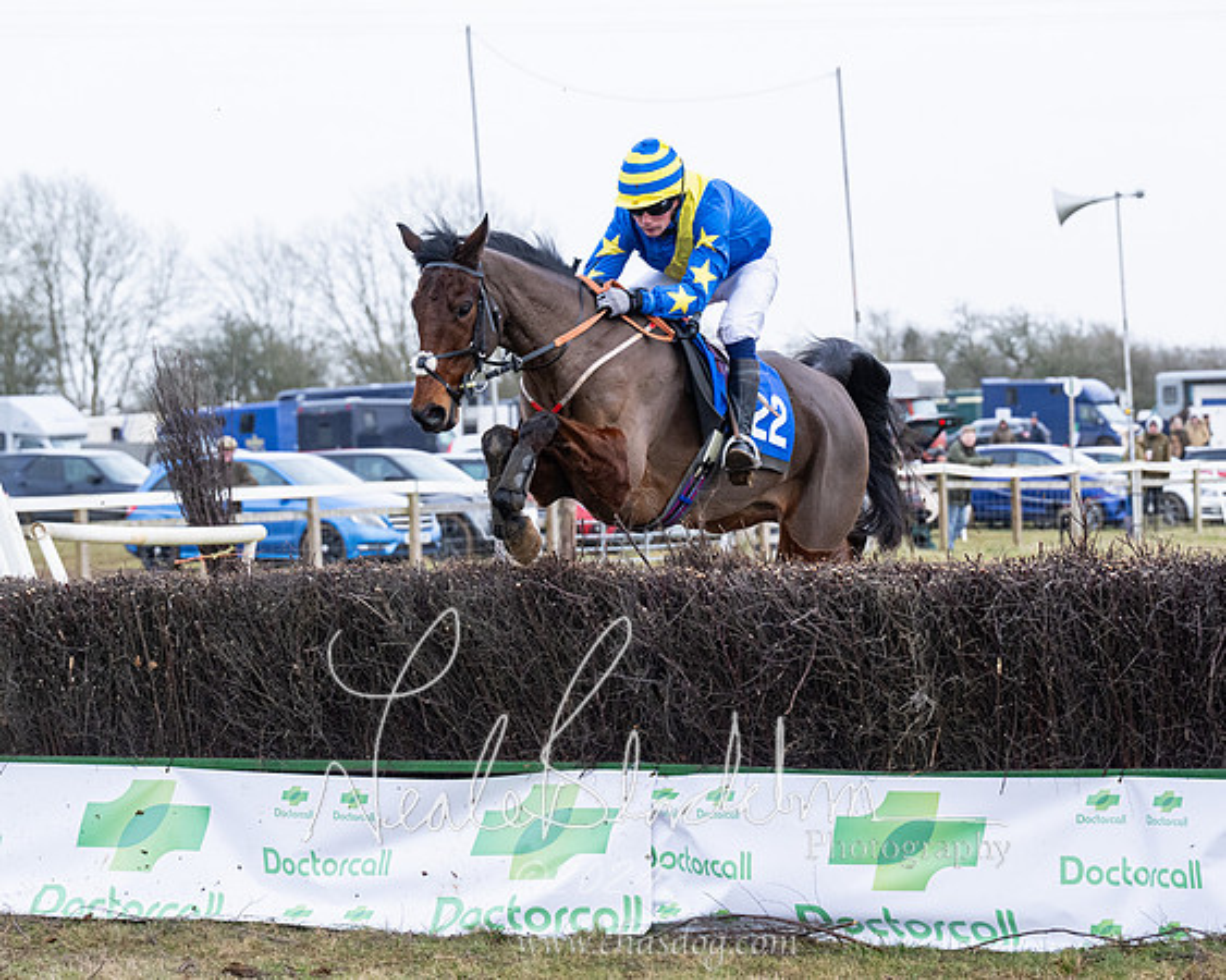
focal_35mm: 148
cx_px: 702
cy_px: 607
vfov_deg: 10.4
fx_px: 5360
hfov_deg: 13.0
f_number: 4
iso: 800
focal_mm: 92
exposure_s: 1/1000
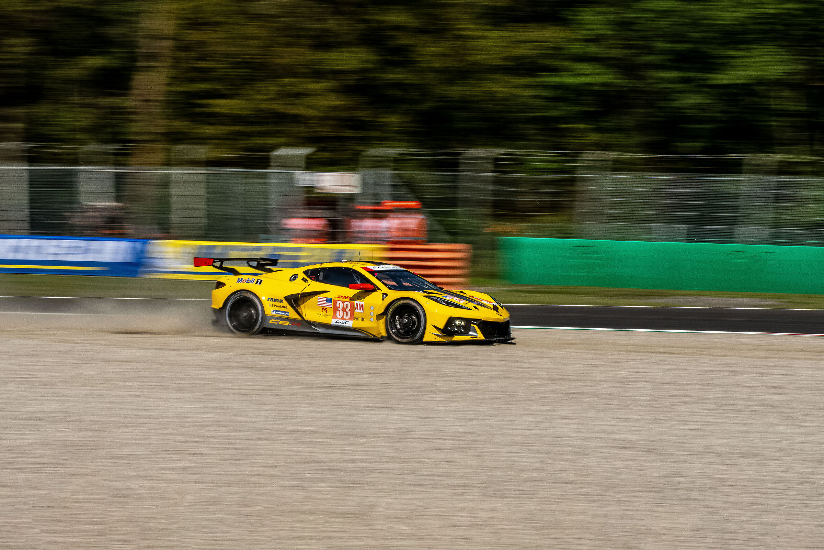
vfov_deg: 9.6
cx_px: 412
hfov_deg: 14.4
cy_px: 275
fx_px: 3261
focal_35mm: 142
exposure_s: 1/50
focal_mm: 95
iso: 100
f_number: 16
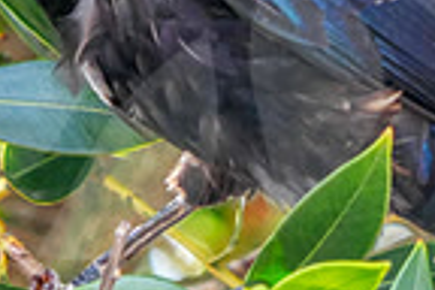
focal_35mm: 1936
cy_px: -122
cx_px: 91
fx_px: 23392
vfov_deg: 0.7
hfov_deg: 1.1
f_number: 4.5
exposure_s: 1/320
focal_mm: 175.9
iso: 250
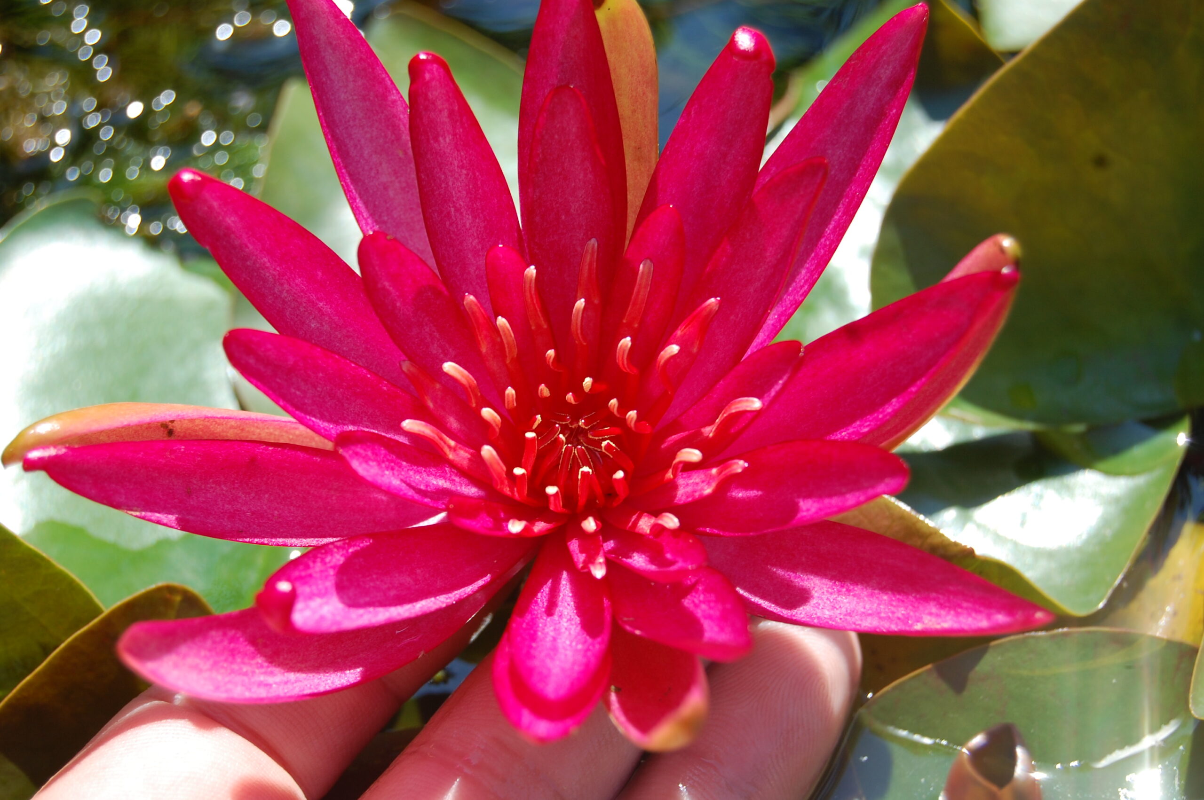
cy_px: 400
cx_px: 602
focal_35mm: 82
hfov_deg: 24.6
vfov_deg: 16.5
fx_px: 2757
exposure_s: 1/200
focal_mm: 55
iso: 200
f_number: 7.1
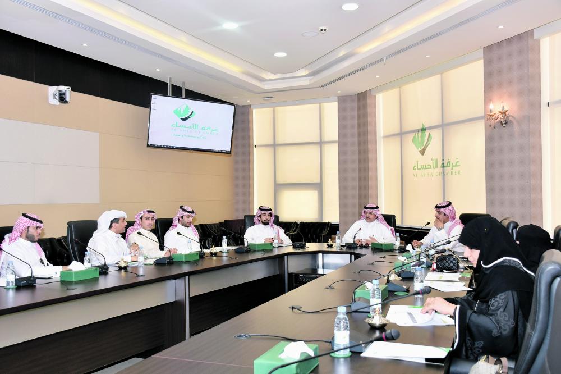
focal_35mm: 36
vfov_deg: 36.8
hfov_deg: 53.1
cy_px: 187
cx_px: 280
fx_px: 561
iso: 320
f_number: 5.6
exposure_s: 1/60
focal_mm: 24
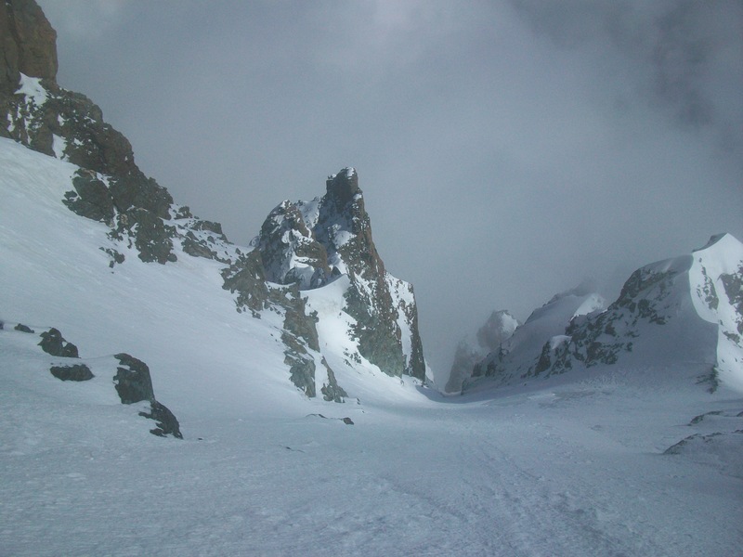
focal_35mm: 32
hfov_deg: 56.8
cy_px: 278
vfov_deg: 44.2
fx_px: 687
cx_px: 372
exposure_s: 1/1280
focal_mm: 5.7
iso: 64
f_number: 5.5
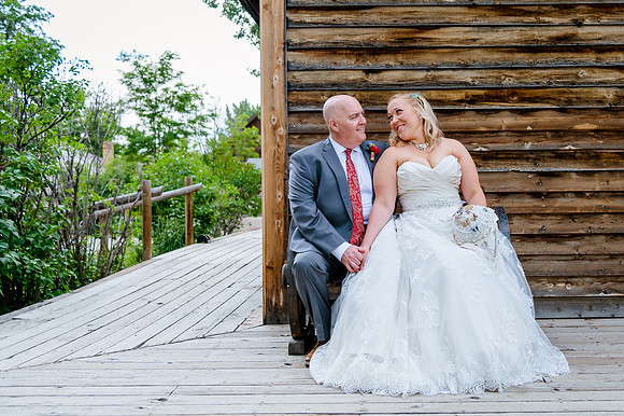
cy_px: 162
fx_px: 796
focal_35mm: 46
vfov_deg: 29.1
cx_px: 407
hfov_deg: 42.3
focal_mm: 35
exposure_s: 1/500
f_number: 4
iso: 640
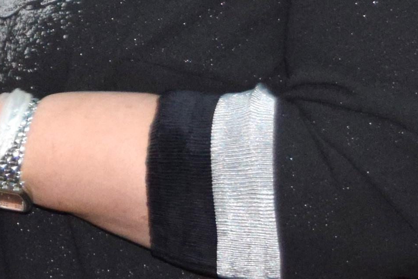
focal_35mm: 263
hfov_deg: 7.6
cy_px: -91
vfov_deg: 5.2
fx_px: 3054
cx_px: -327
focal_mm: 28
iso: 1800
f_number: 4.2
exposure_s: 1/60
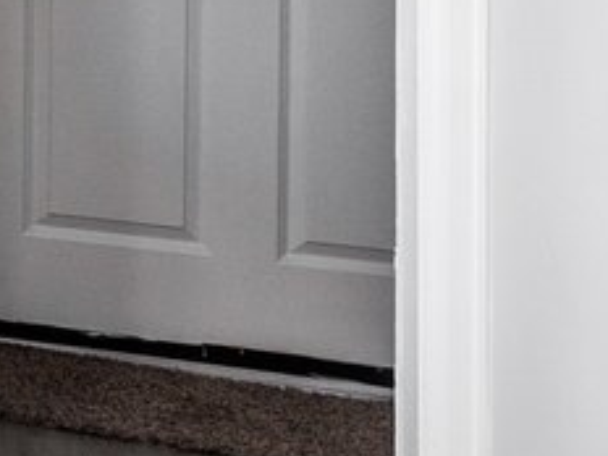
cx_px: -1434
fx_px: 2529
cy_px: -426
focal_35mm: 144
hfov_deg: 9.4
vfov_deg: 9.7
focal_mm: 17
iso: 400
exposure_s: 1/5
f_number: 8
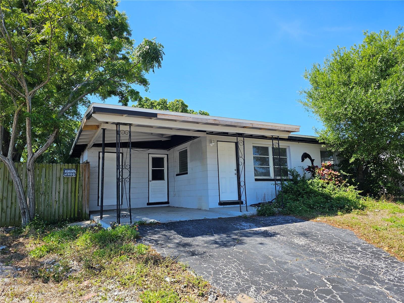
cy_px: 152
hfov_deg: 73.9
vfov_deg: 58.9
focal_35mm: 23
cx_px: 202
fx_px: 268
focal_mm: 6.3
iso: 10
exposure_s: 1/389
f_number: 1.7
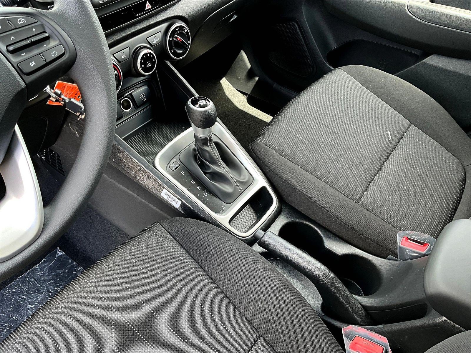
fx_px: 395
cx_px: 236
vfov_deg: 48.2
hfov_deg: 61.7
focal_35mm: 29
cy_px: 176
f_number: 1.8
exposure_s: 1/72
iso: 64
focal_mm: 3
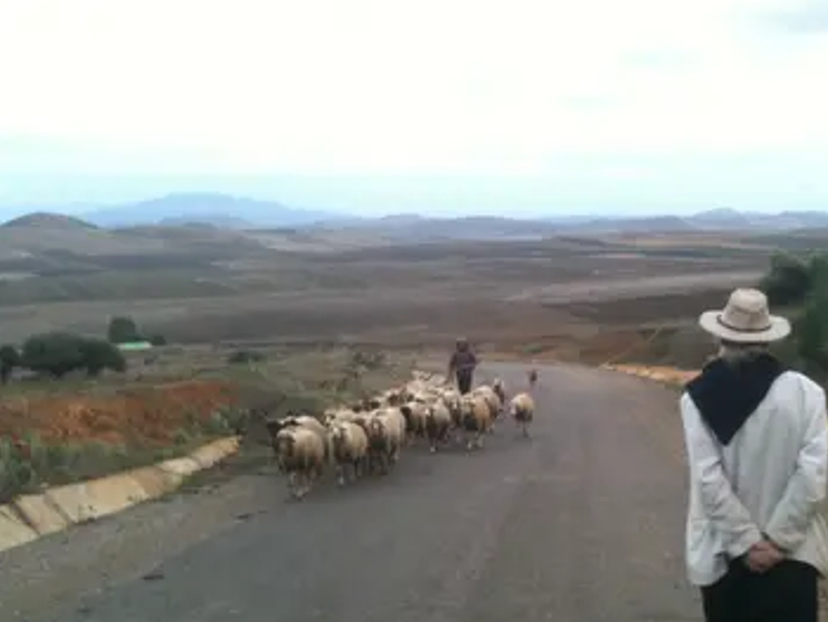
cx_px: 546
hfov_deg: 37.8
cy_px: 399
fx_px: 1197
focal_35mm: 50
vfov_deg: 29.0
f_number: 2.8
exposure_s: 1/30
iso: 80
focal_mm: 3.85
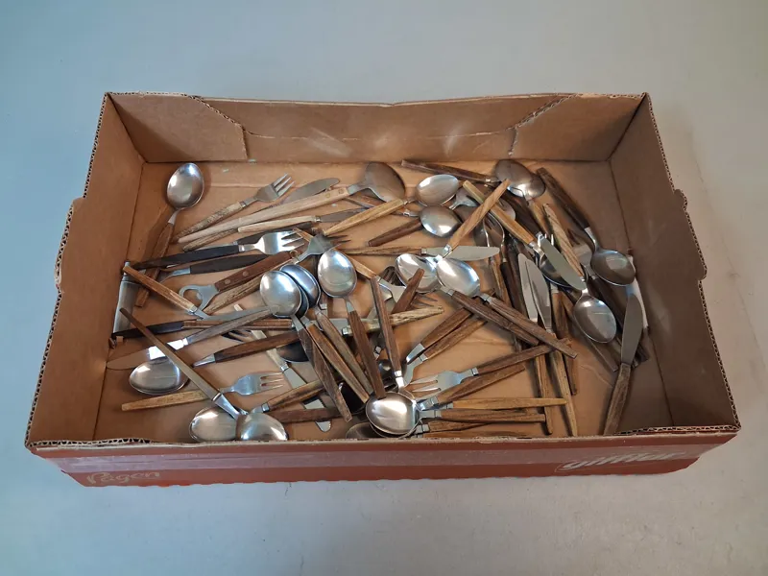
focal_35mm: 27
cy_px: 288
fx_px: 599
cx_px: 384
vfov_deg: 51.4
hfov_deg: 65.3
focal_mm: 4
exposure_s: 1/50
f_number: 1.8
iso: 640
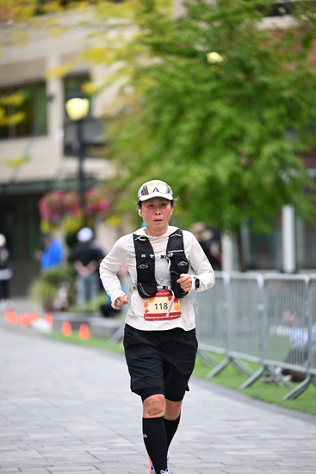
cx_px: 158
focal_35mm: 200
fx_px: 2631
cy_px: 237
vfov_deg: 10.3
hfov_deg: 6.9
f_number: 2.8
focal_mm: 200
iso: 640
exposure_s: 1/1600
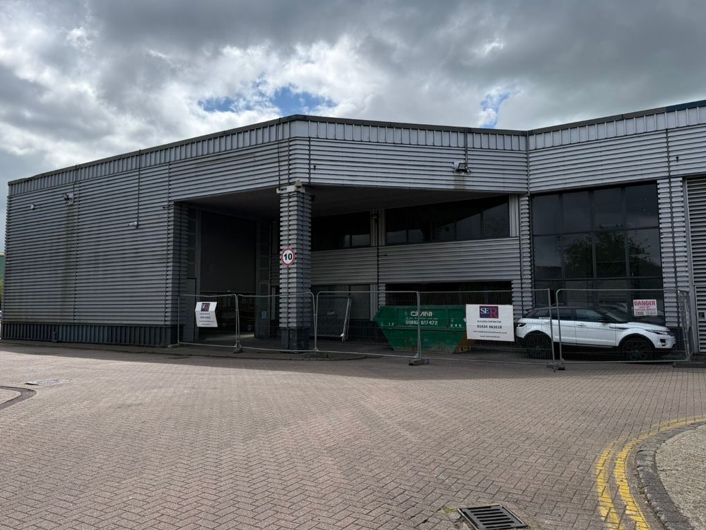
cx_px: 362
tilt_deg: +5.7
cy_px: 250
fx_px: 530
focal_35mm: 26
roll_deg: +0.5
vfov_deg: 53.0
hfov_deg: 67.3
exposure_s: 1/8130
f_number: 1.78
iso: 100
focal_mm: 6.76
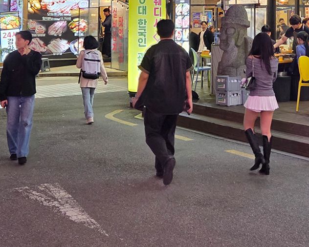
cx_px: 239
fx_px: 650
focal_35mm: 71
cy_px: -52
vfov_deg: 20.2
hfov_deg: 26.4
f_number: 1.8
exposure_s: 1/120
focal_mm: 5.4
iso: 400
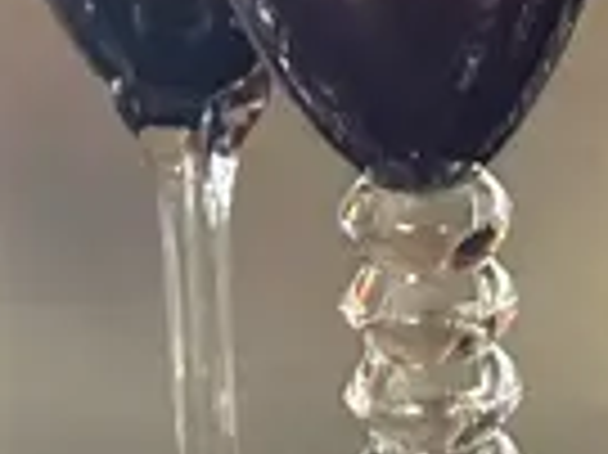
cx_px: 1076
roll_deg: -0.6
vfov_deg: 8.1
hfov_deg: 10.3
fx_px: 3194
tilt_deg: -14.9
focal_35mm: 182
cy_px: 94
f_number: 1.78
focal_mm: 6.86
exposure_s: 1/50
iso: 400
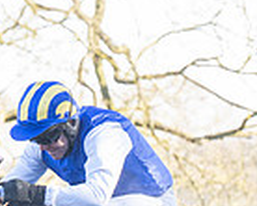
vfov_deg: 3.1
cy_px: 427
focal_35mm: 500
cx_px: -24
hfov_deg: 3.9
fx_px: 3811
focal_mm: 70
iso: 800
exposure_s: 1/1250
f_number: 2.8
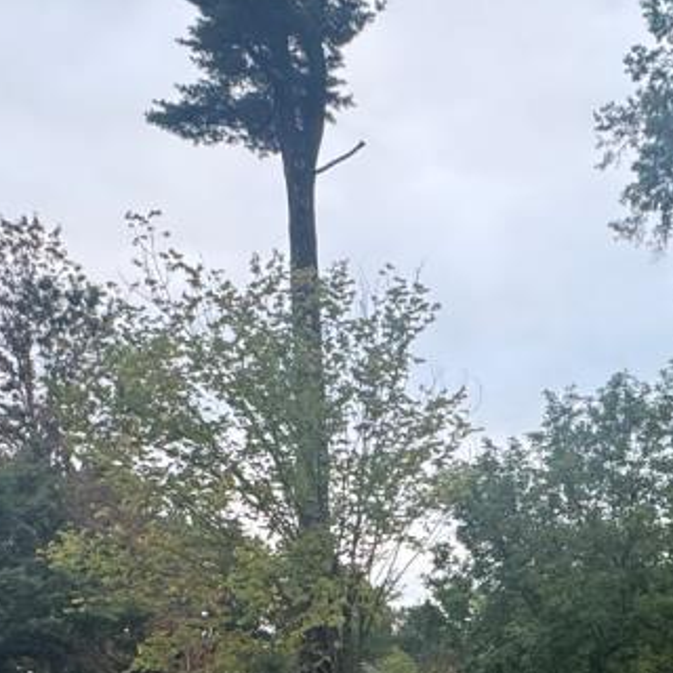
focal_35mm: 58
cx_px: 568
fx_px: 1276
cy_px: 760
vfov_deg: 26.9
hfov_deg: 28.7
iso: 125
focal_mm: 2.22
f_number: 2.2
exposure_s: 1/99
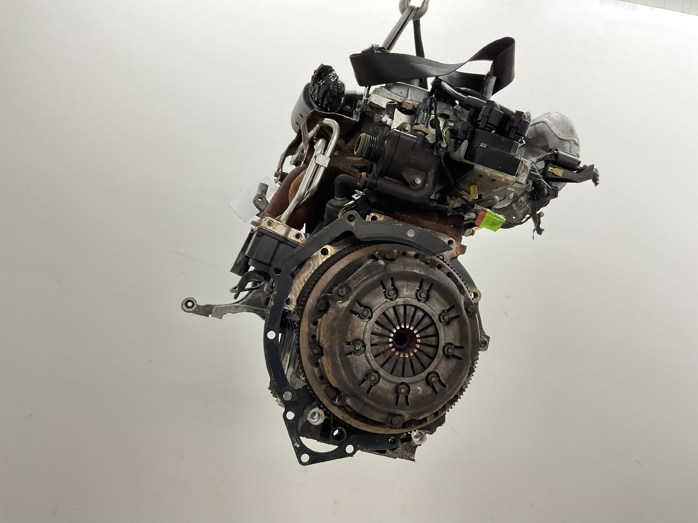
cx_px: 349
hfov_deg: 61.7
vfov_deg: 48.2
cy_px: 262
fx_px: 585
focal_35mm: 29
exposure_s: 1/50
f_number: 1.8
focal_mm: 3
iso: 50
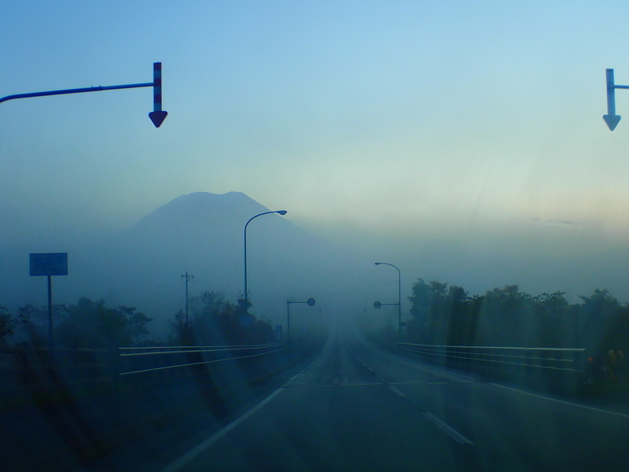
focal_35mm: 61
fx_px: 1108
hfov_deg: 31.7
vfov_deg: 24.0
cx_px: 314
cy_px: 236
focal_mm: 11.01
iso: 100
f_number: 3.6
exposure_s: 1/160
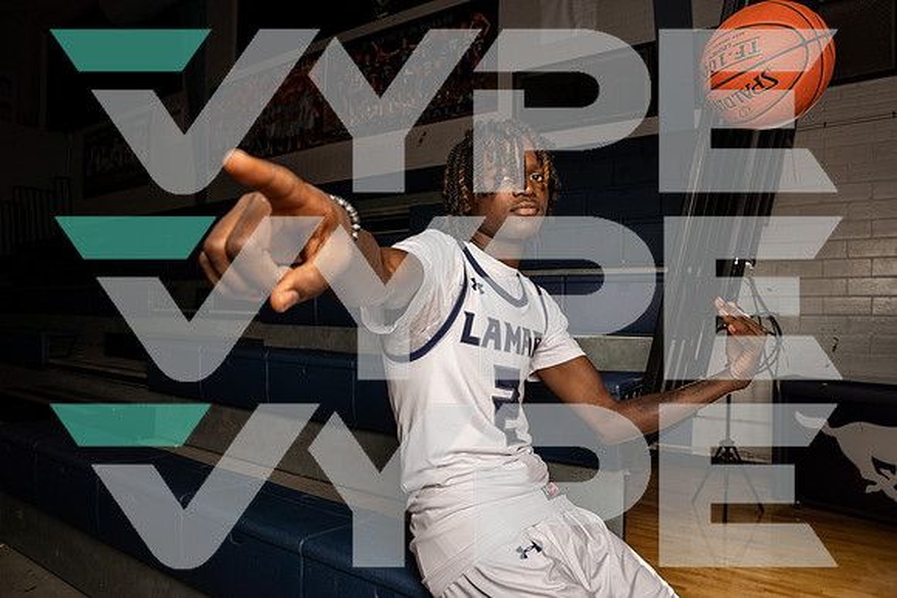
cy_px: 299
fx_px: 598
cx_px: 448
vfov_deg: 53.2
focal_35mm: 24
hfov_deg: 73.7
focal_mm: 24
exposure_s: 1/200
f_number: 7.1
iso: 320
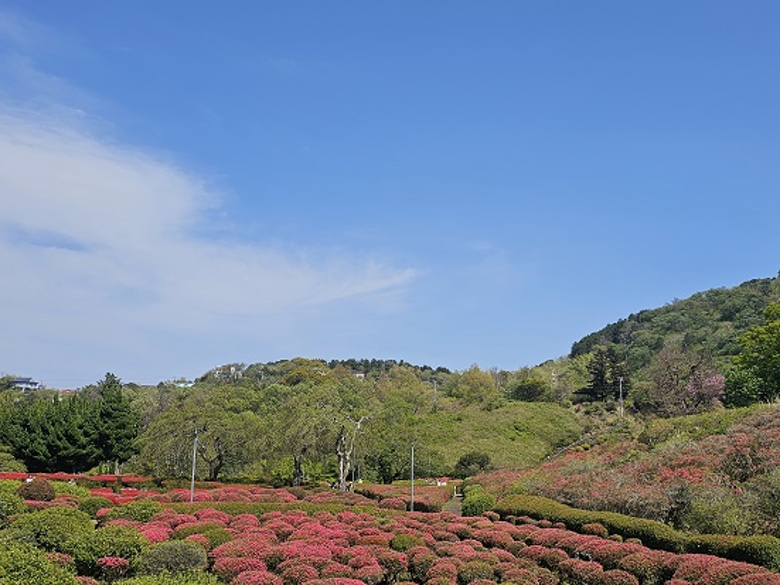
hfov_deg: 53.5
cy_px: 321
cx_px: 479
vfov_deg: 41.7
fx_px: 766
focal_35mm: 34
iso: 10
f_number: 1.7
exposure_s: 1/1151
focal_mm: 6.3
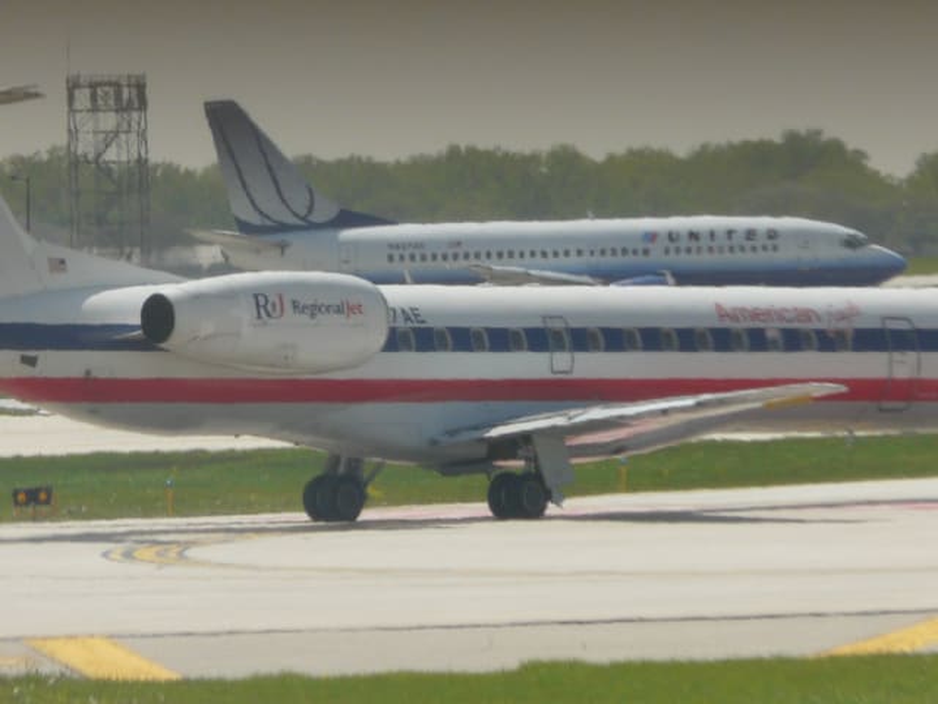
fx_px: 14307
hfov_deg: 3.8
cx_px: 469
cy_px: 352
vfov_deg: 2.8
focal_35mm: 528
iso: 100
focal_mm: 54.4
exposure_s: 1/400
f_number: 5.6
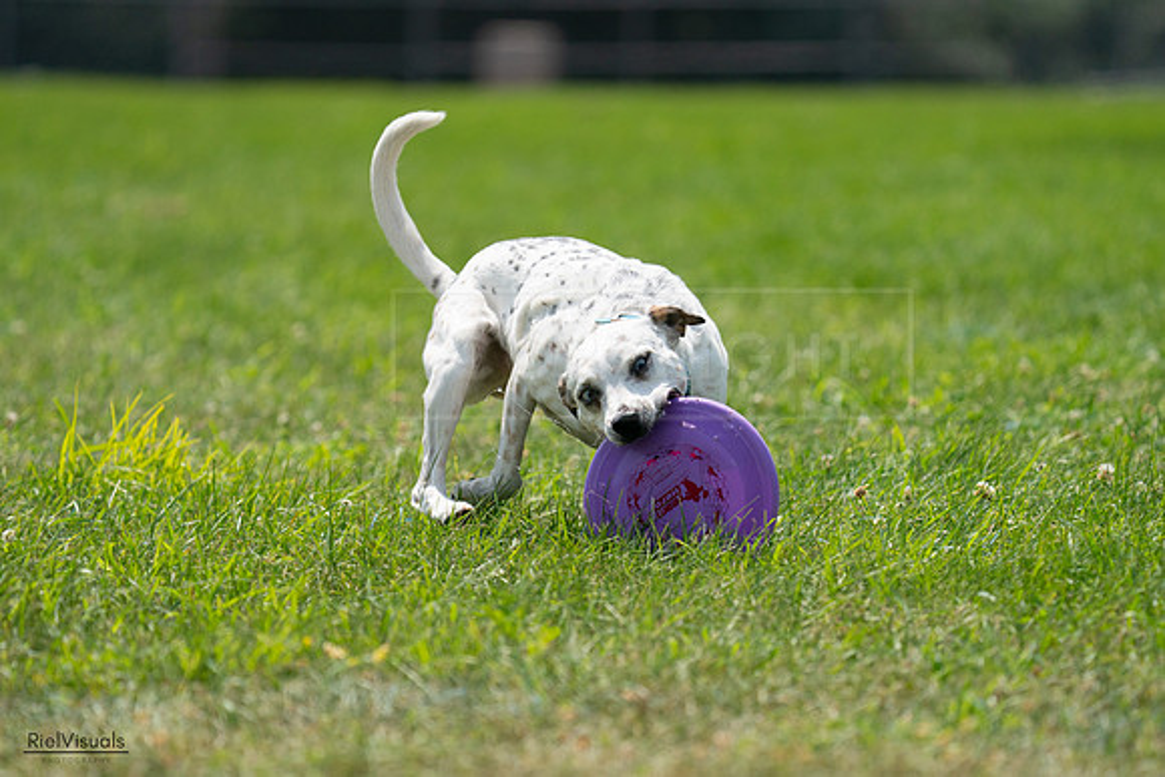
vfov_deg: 4.4
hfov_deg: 6.5
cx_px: 582
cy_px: 388
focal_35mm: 315
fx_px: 10196
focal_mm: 315
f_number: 6.3
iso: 800
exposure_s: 1/4000
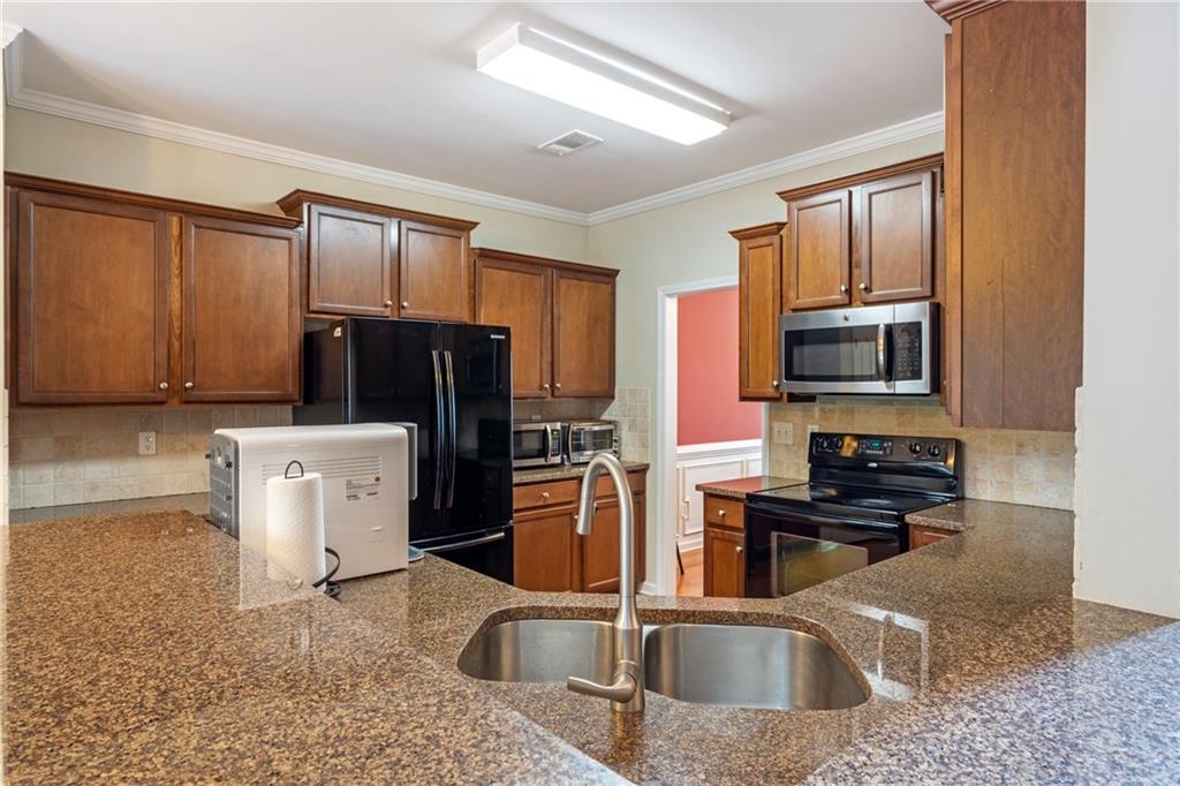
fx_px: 655
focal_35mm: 20
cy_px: 393
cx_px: 590
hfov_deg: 84.0
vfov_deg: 61.9
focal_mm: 20
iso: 400
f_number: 8
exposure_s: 1/1.67
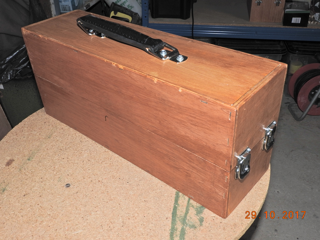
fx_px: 324
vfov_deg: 40.7
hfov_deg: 52.6
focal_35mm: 35
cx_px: 160
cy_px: 120
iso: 100
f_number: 6
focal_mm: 6.3
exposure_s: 1/60
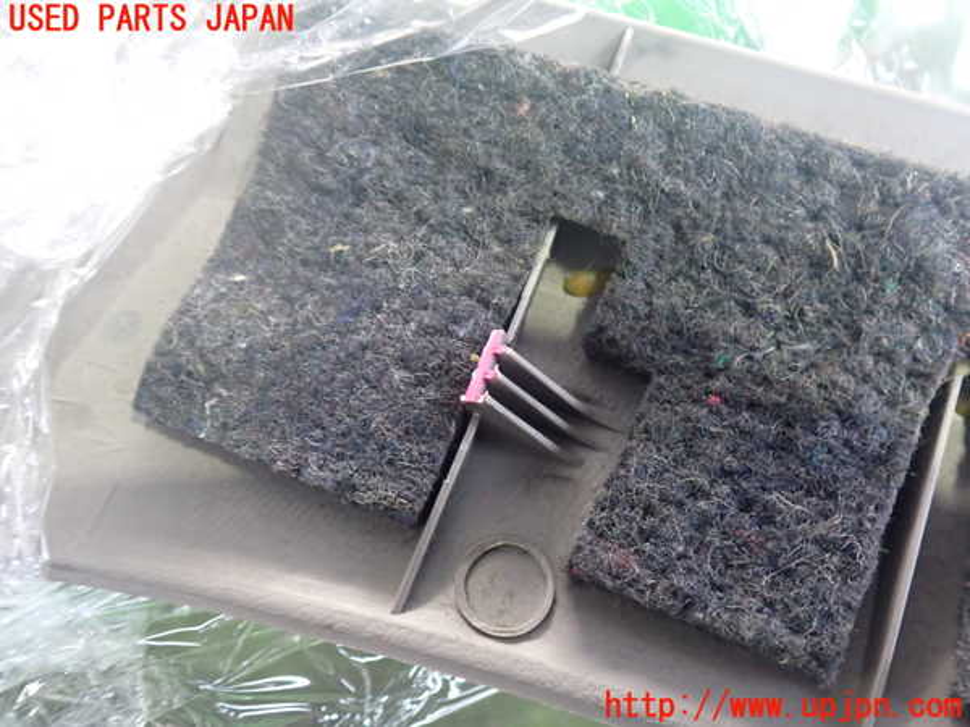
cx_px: 485
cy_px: 364
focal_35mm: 30
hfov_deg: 60.0
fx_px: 841
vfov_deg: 46.8
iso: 800
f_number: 2.3
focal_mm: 5.4
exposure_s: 1/40
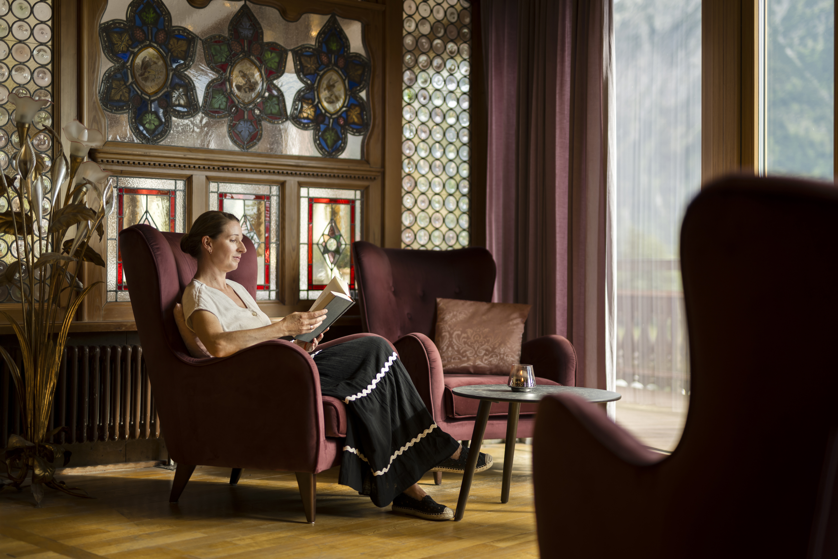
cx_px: 419
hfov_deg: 39.6
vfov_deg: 27.0
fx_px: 1164
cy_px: 280
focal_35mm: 50
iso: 100
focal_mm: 50
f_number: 1.4
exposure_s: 1/320
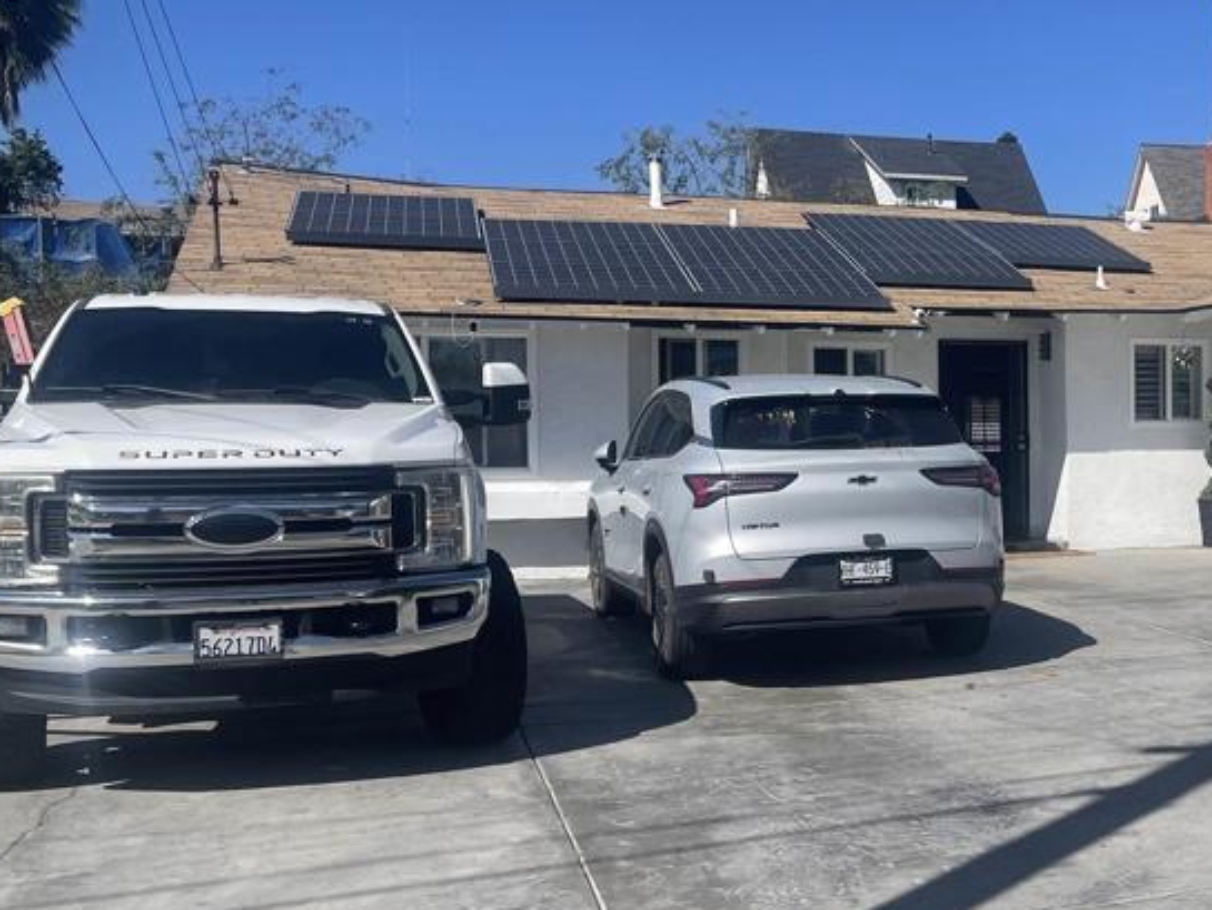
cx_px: 1079
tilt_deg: -1.2
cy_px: 476
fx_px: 1646
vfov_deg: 30.9
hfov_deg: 37.9
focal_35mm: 47
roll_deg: +0.9
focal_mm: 5.1
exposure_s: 1/5618
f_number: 1.6
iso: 32
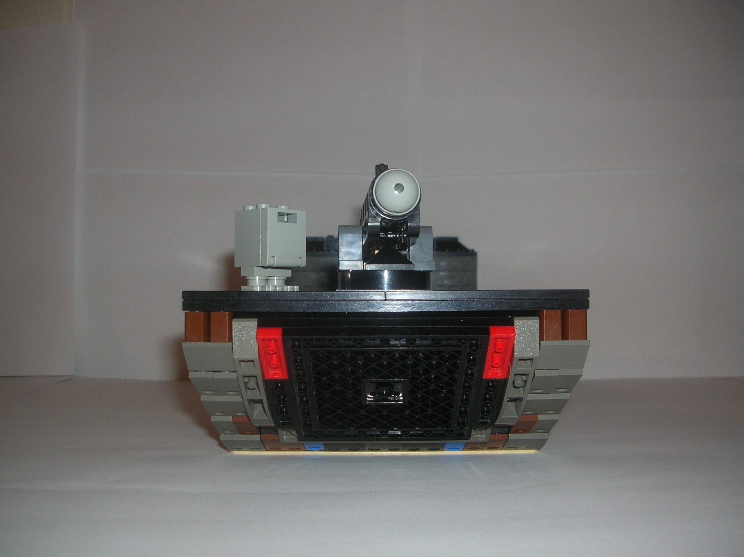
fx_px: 752
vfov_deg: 40.6
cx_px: 372
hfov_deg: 52.7
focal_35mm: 35
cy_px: 278
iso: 50
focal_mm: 5.8
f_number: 2.8
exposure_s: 1/60.1
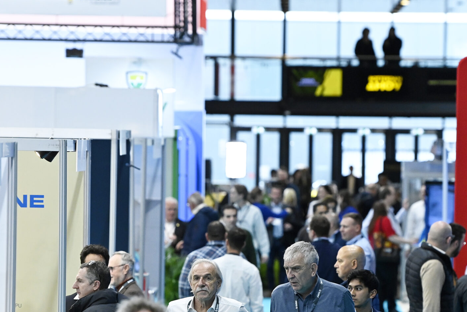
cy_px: 241
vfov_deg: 4.0
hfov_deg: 6.0
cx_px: 314
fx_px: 4450
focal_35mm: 343
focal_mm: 190
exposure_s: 1/320
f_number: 4.5
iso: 4000
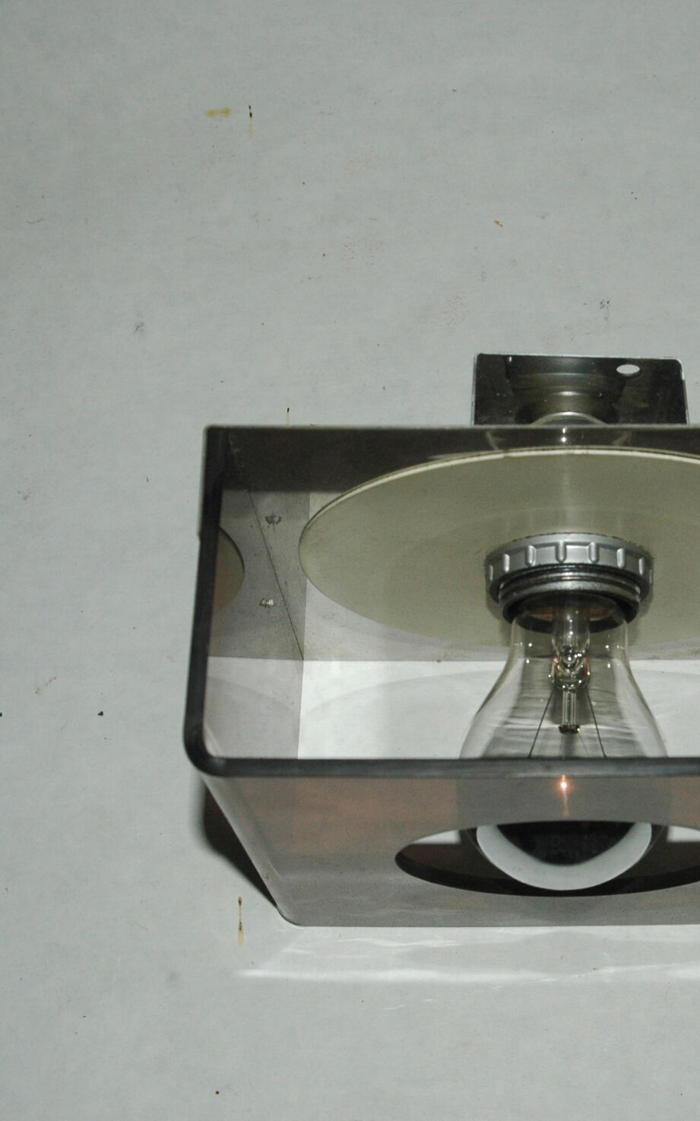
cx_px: 559
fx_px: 1984
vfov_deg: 31.5
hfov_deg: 19.8
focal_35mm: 65
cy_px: 561
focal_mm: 28
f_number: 7.1
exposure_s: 1/125
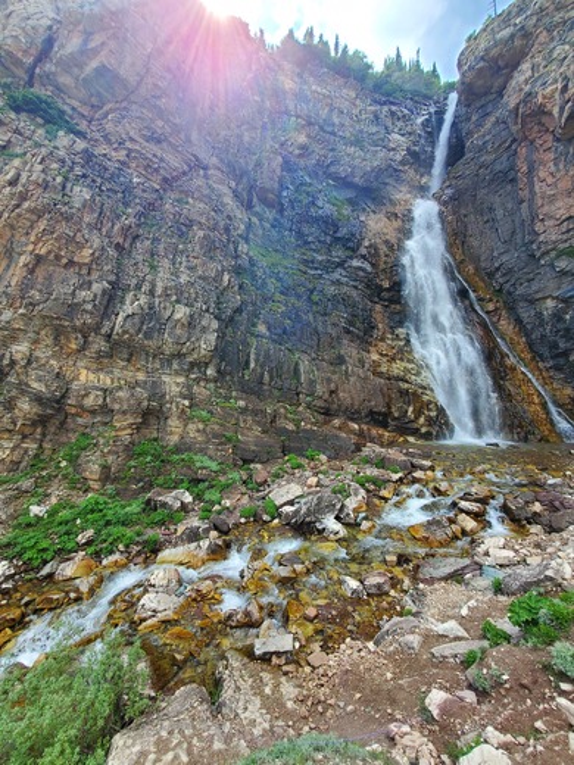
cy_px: 382
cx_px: 287
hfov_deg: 89.9
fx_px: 287
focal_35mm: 13
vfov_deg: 106.2
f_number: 2.2
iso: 50
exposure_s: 1/327
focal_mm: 1.8
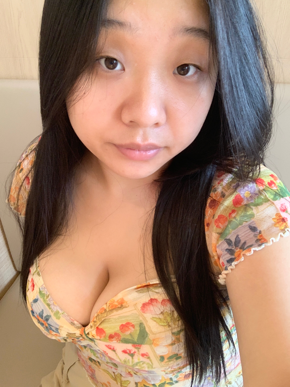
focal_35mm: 32
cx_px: 145
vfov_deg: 56.8
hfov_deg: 44.2
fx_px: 357
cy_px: 194
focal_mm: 2.87
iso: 250
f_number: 2.2
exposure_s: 1/60
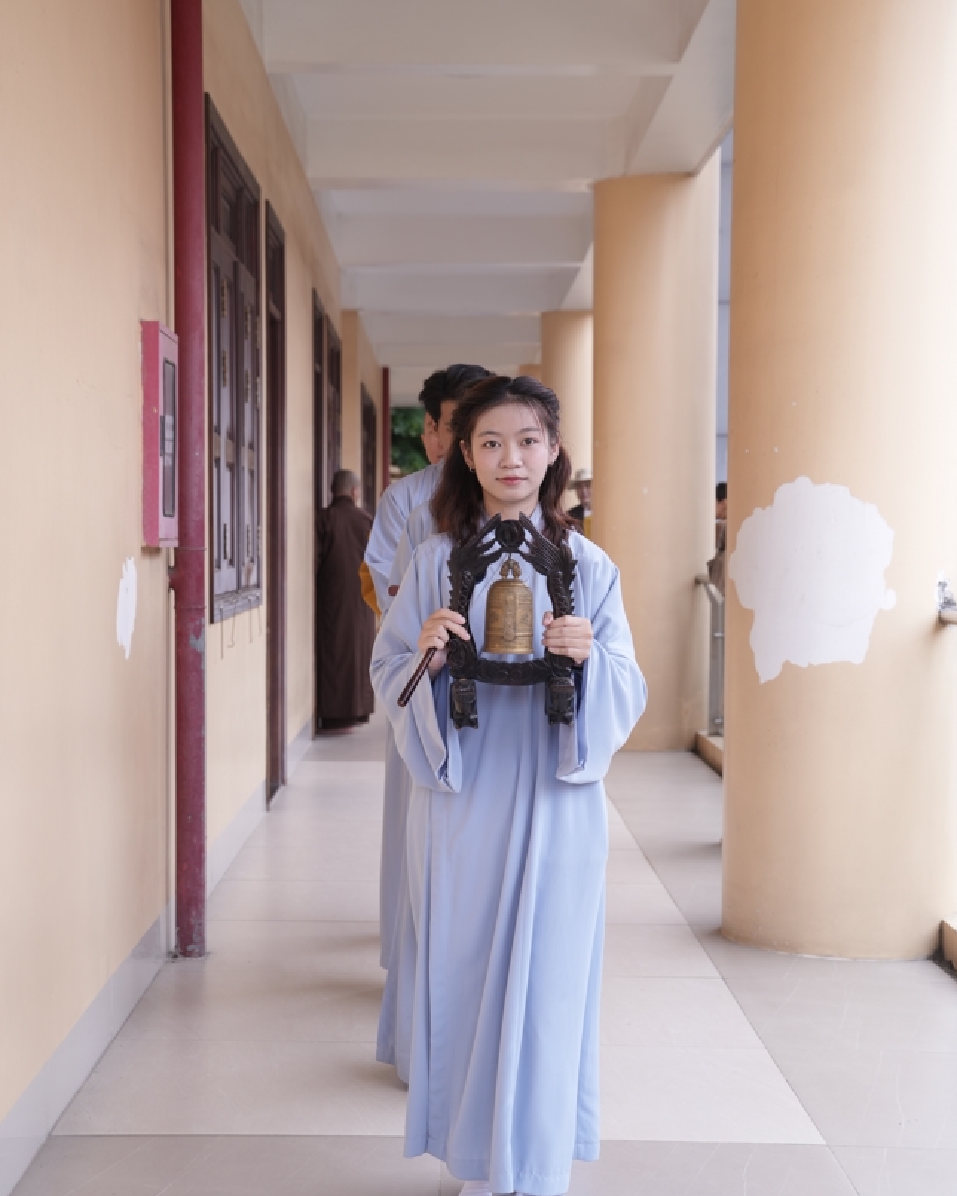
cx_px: 478
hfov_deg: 26.2
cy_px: 614
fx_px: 2053
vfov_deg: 32.5
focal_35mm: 58
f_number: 4.5
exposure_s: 1/160
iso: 200
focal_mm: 51
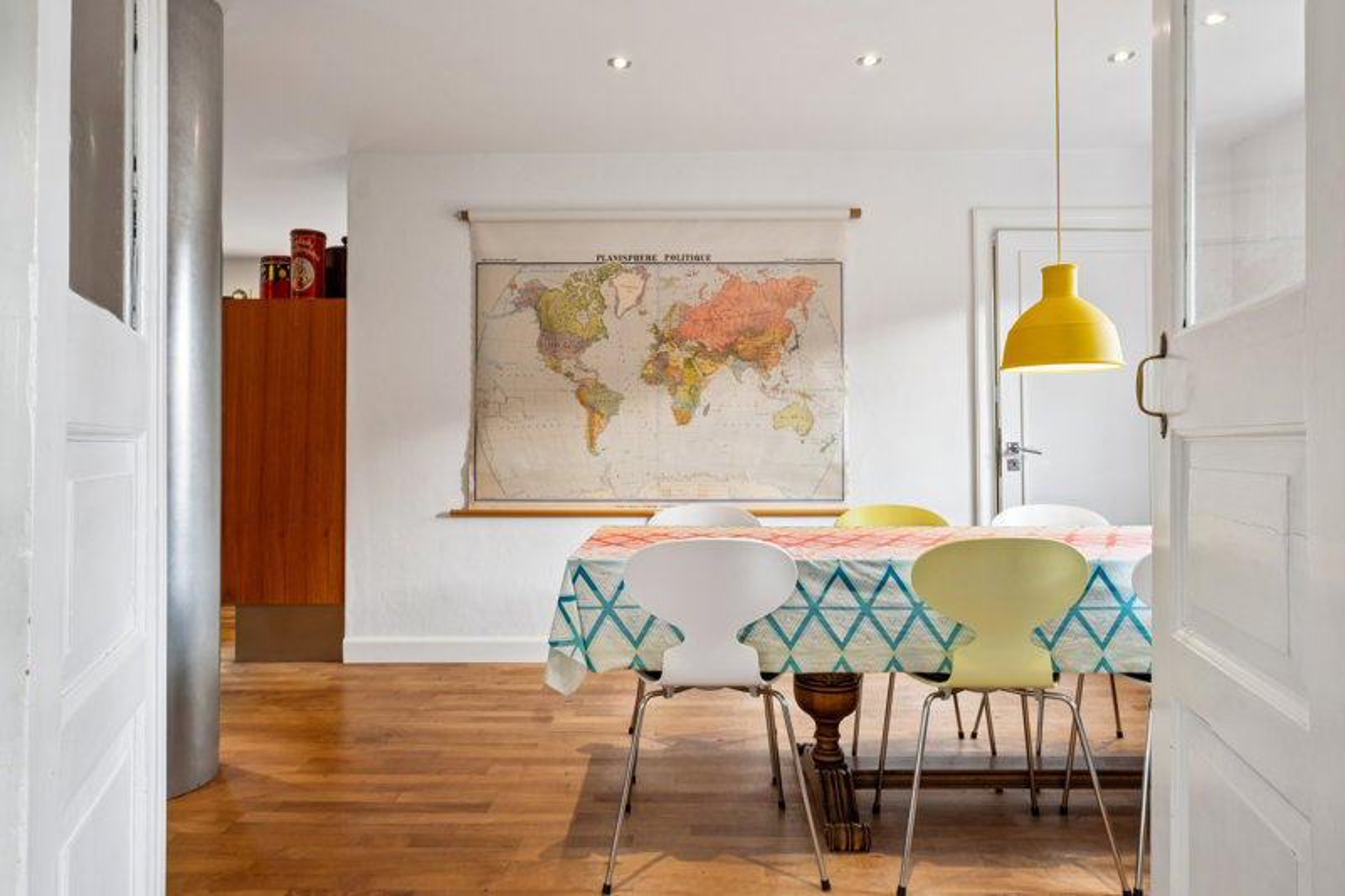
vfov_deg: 61.9
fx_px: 747
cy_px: 448
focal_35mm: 20
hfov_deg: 84.0
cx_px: 672
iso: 250
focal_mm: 13.2
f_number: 10
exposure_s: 1/5
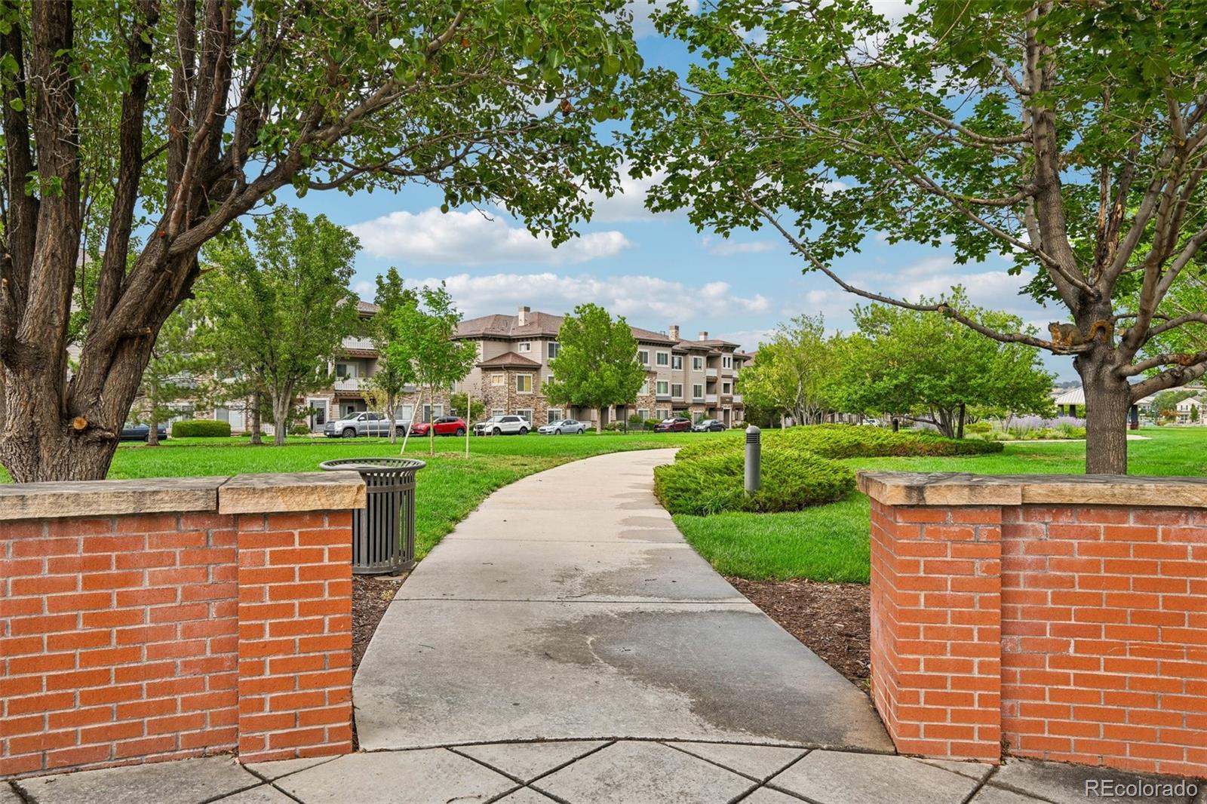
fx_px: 788
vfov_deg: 54.1
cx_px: 604
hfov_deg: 74.9
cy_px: 402
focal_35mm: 24
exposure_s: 1/25
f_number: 10
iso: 100
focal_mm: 23.5
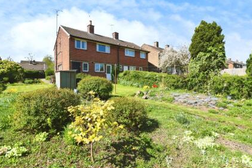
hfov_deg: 93.3
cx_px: 128
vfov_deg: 70.4
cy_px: 80
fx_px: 119
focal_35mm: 17
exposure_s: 1/800
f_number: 8
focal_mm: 10
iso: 400
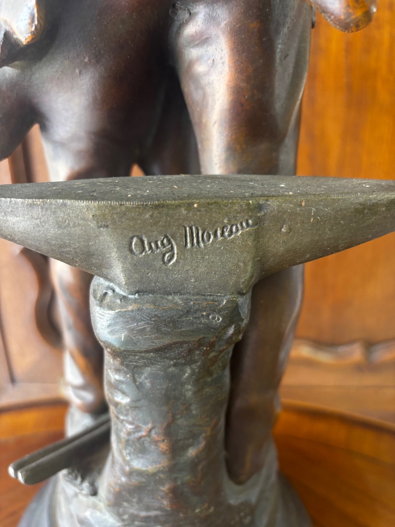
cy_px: 264
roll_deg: -0.9
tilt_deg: -23.9
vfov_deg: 67.3
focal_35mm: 26
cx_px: 198
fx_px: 396
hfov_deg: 53.1
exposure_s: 1/50
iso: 200
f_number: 1.6
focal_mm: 5.96
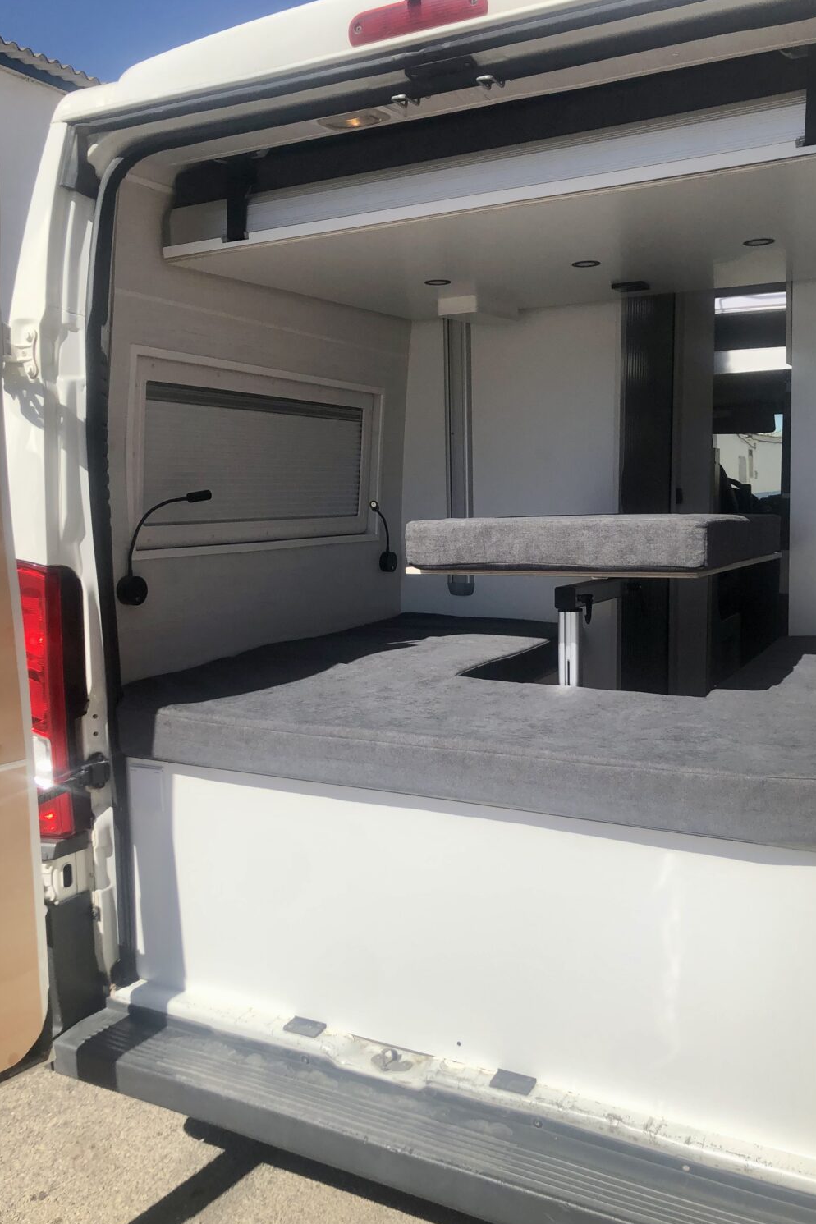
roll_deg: +3.7
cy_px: 603
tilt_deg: -3.6
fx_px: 1020
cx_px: 444
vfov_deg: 61.9
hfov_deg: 43.6
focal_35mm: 30
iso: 25
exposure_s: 1/3690
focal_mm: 4
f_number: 1.8
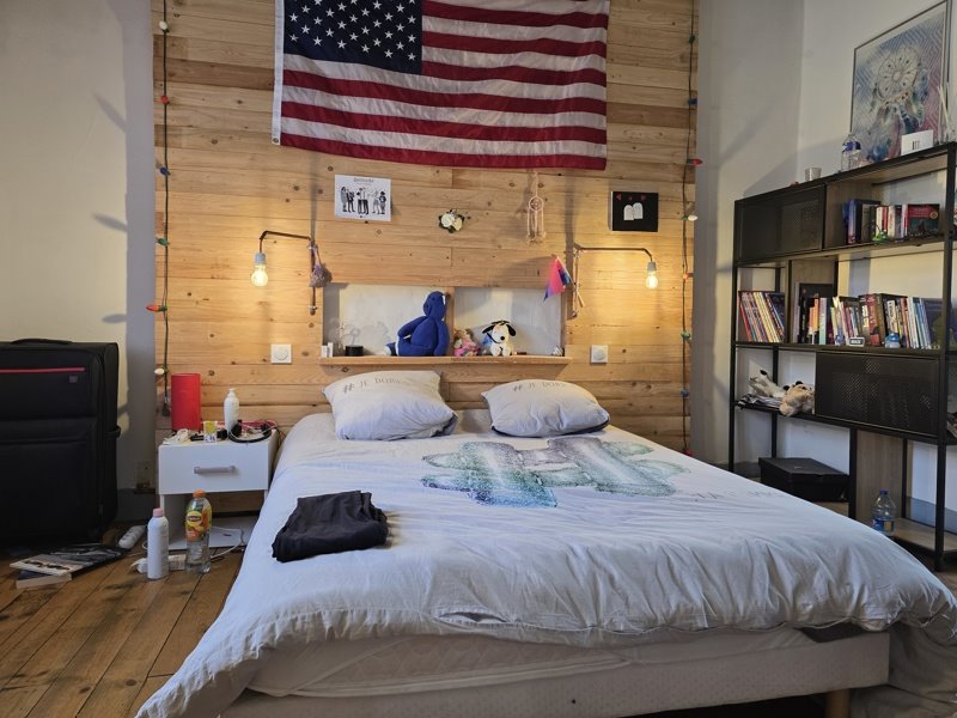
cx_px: 478
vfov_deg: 58.9
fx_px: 636
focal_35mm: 23
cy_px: 359
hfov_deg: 73.9
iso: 200
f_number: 1.7
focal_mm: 6.3
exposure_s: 1/100
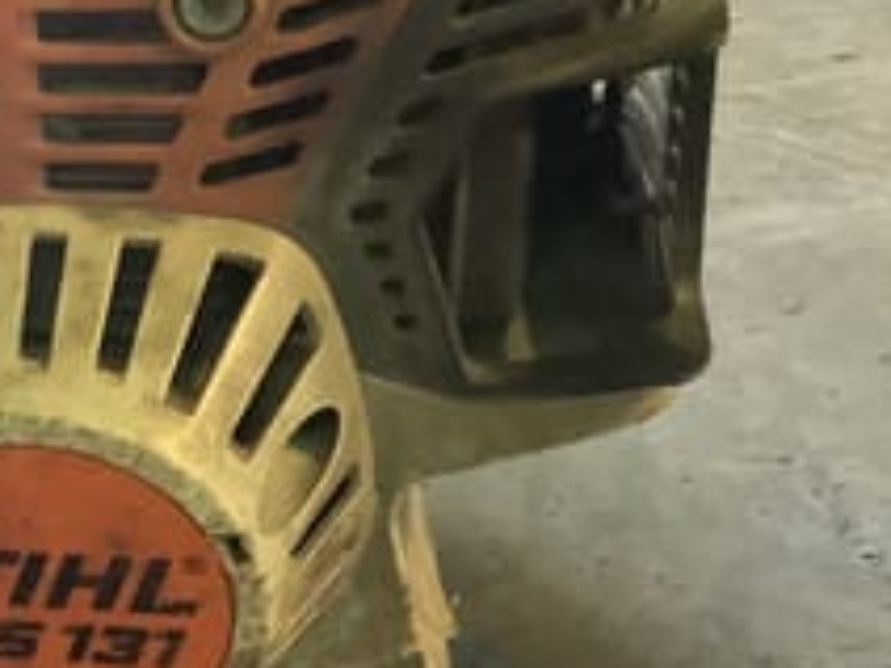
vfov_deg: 20.2
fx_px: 1879
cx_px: 13
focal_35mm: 73
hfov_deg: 25.4
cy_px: 296
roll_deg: +2.8
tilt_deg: -29.5
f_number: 2.4
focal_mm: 3.3
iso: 320
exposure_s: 1/50
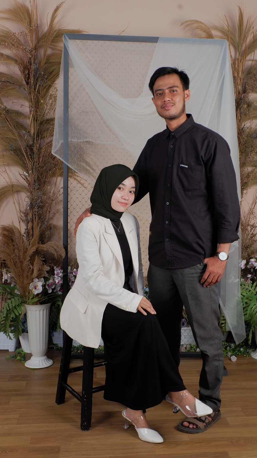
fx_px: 460
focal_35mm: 38
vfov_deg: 52.8
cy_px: 228
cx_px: 140
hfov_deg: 31.2
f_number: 13
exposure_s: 1/80
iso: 400
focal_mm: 24.3
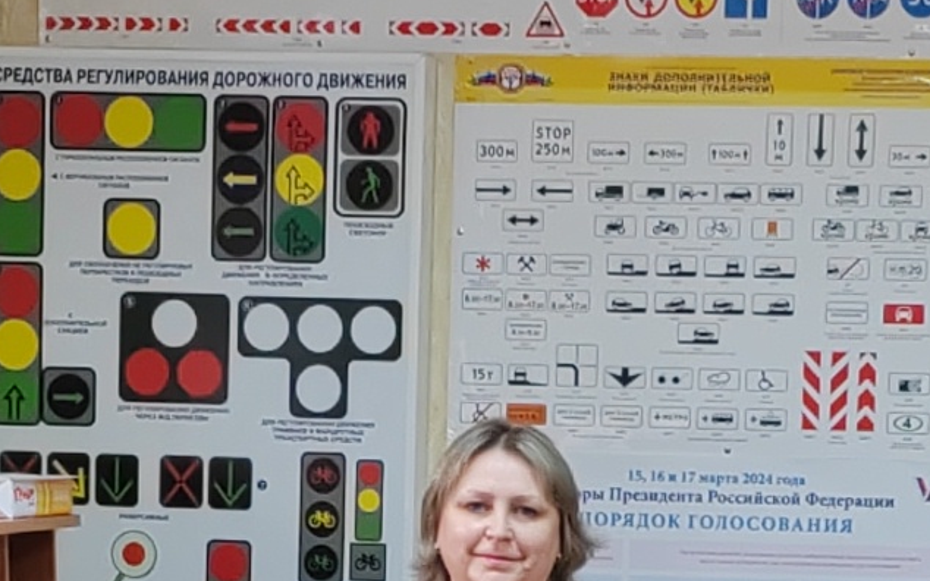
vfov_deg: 6.9
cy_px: 1020
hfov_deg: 11.3
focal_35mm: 185
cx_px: 505
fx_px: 4688
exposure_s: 1/100
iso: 416
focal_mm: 5.52
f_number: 1.9
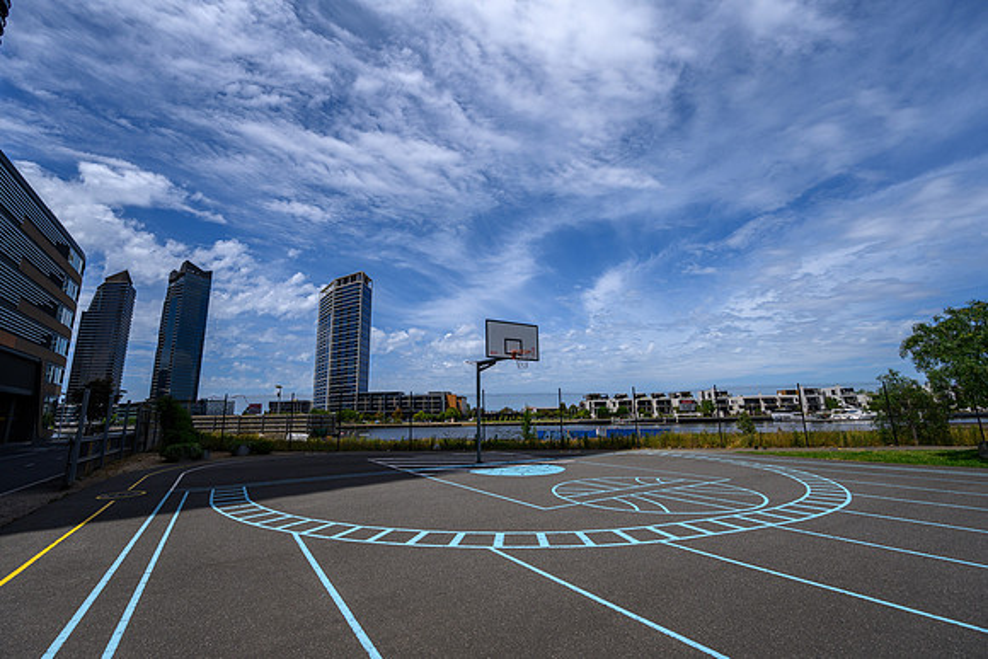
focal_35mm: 15
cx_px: 489
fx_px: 420
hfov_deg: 99.2
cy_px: 330
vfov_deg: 76.2
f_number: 5.6
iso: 100
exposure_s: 1/1600
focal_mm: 14
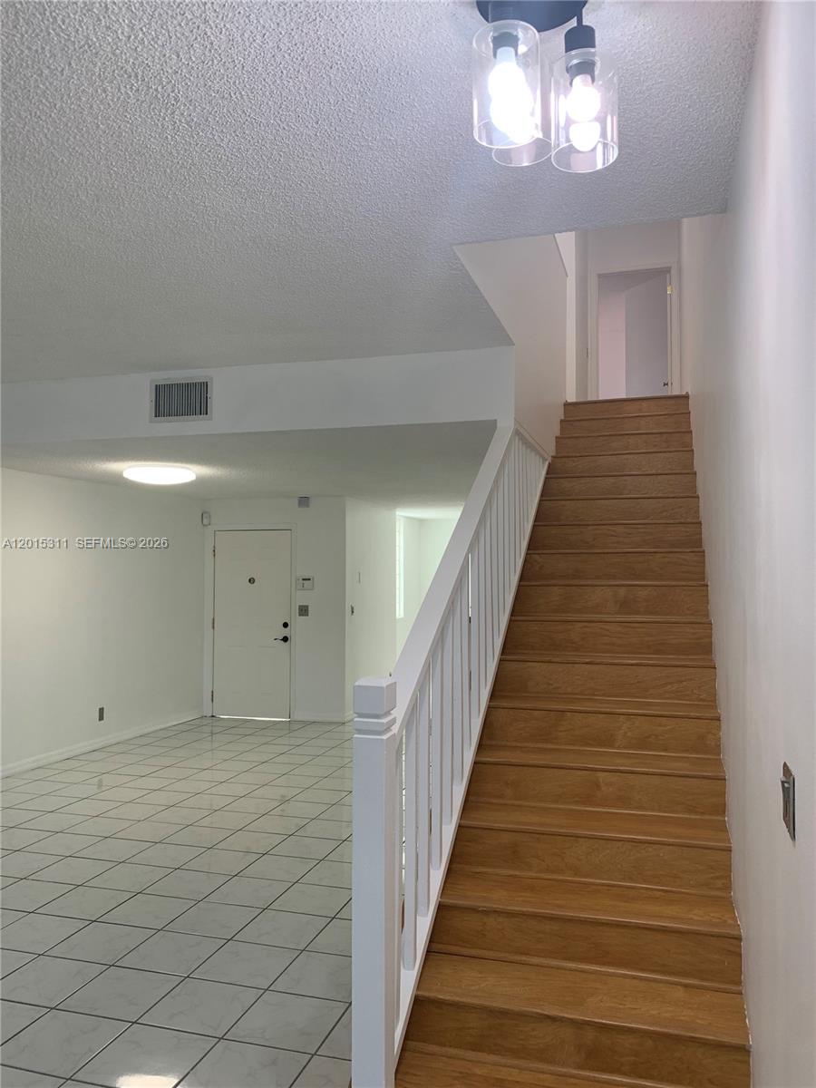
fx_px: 817
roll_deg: +0.2
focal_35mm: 26
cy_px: 544
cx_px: 408
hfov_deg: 53.1
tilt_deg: +2.7
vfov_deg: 67.3
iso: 80
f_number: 1.8
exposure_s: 1/120
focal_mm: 4.25
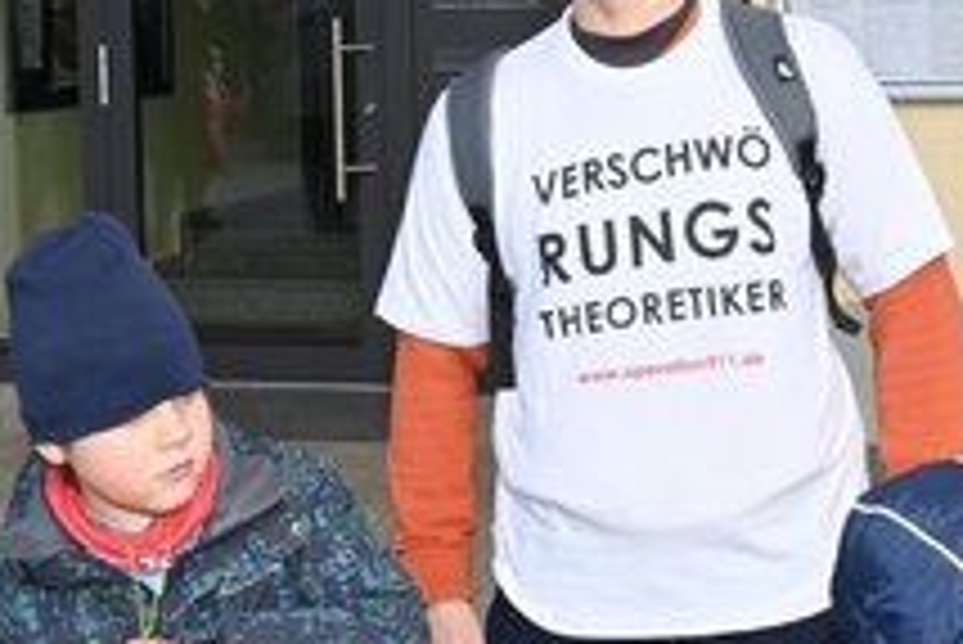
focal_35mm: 84
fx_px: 2248
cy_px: 162
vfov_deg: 16.2
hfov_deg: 24.0
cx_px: 670
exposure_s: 1/200
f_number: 20
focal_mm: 45
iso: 1000
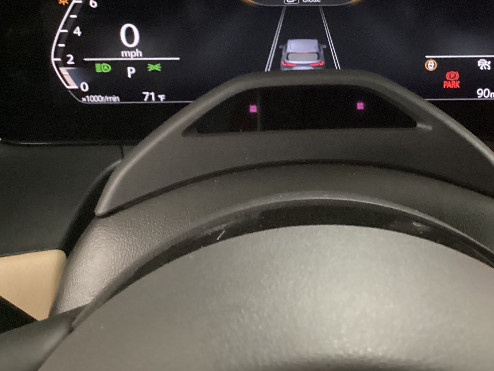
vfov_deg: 26.3
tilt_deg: -27.6
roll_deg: -1.3
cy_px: 49
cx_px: 318
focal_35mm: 54
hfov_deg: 35.3
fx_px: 771
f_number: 2.4
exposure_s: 1/17
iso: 800
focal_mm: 3.3
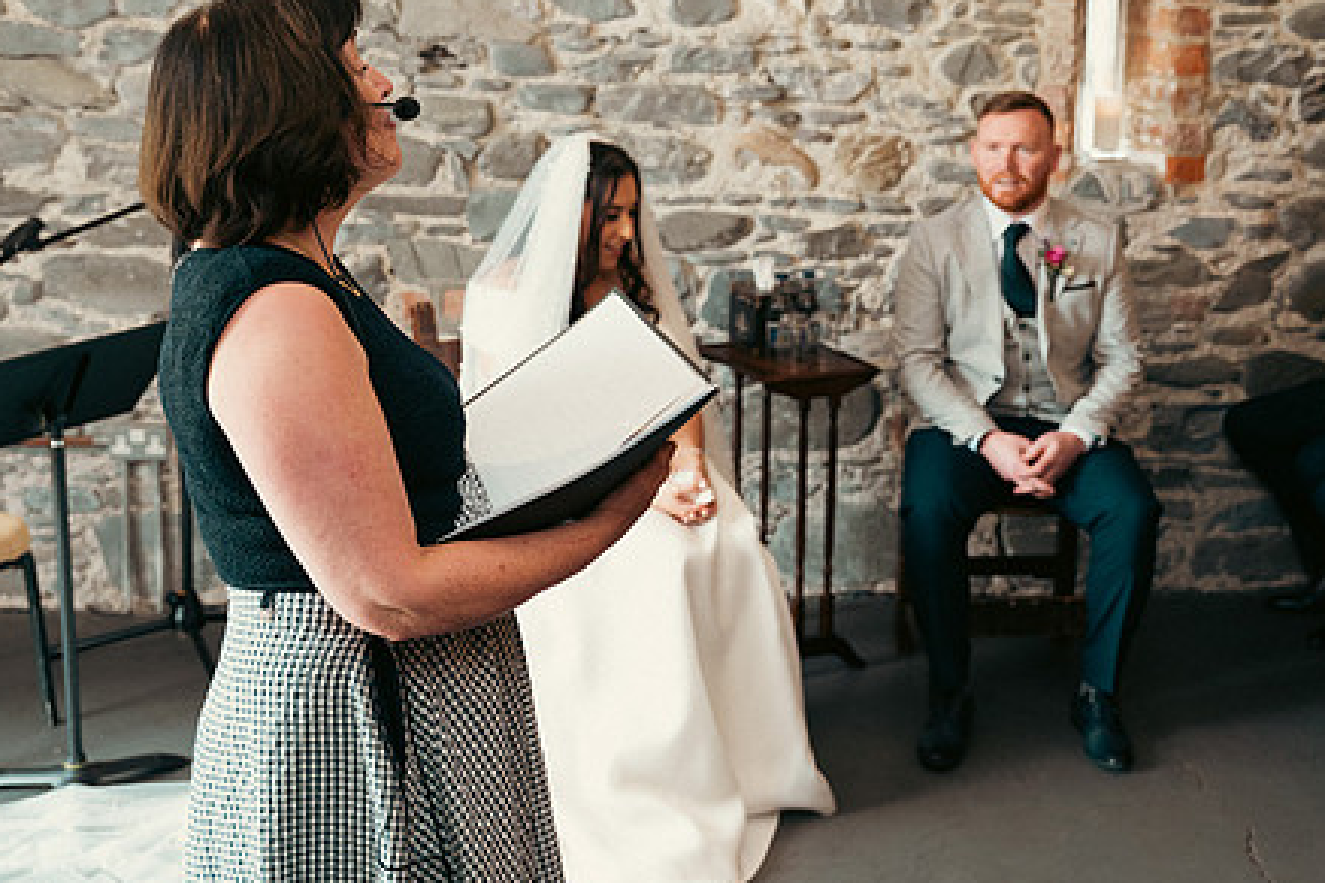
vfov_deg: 27.4
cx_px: 741
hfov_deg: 40.3
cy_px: 328
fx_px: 1803
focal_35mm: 49
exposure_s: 1/160
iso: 1250
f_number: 3.5
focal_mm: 37
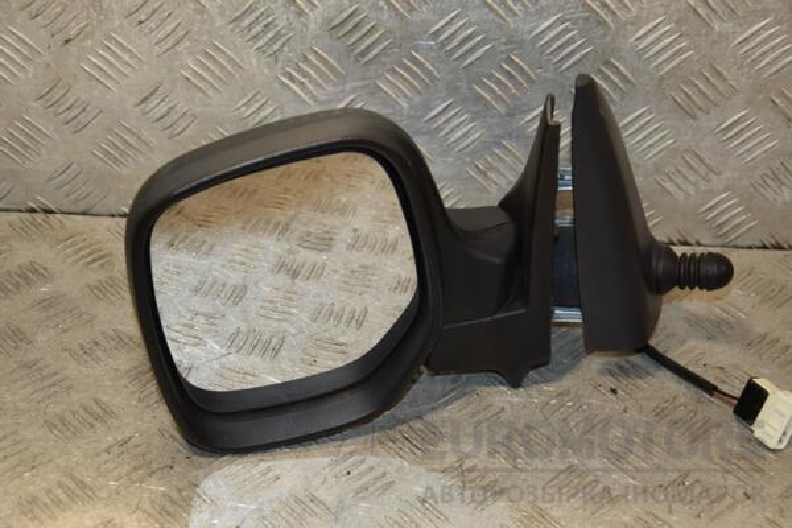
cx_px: 396
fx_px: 1584
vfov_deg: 18.9
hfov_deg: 28.1
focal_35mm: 72
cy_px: 264
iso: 800
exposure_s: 1/200
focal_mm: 48
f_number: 4.8
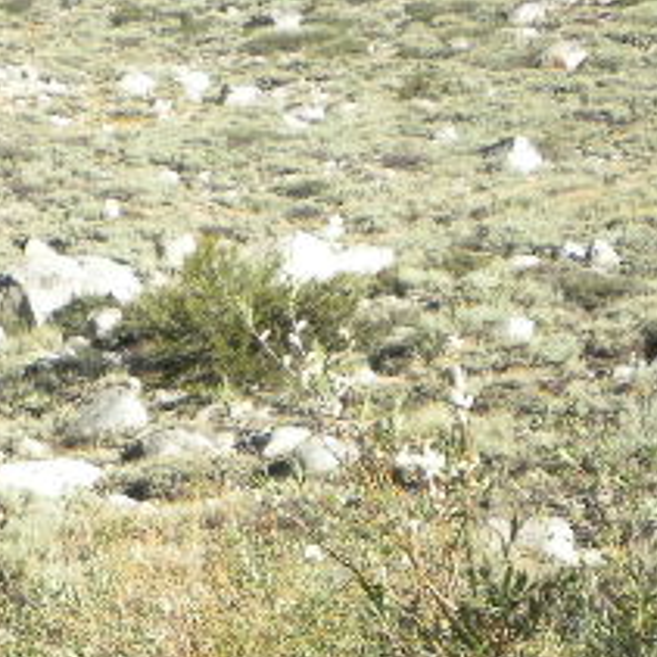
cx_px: 47
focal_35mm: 121
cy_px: 883
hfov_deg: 14.2
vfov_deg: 13.8
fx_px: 2598
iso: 65
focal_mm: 6.6
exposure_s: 1/284
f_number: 3.5
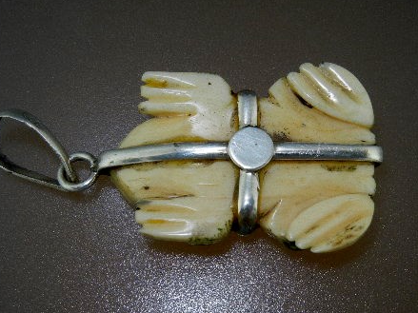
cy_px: 162
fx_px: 1038
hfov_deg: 22.7
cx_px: 245
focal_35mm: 86
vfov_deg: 17.2
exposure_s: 1/30
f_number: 4
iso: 200
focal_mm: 10.6
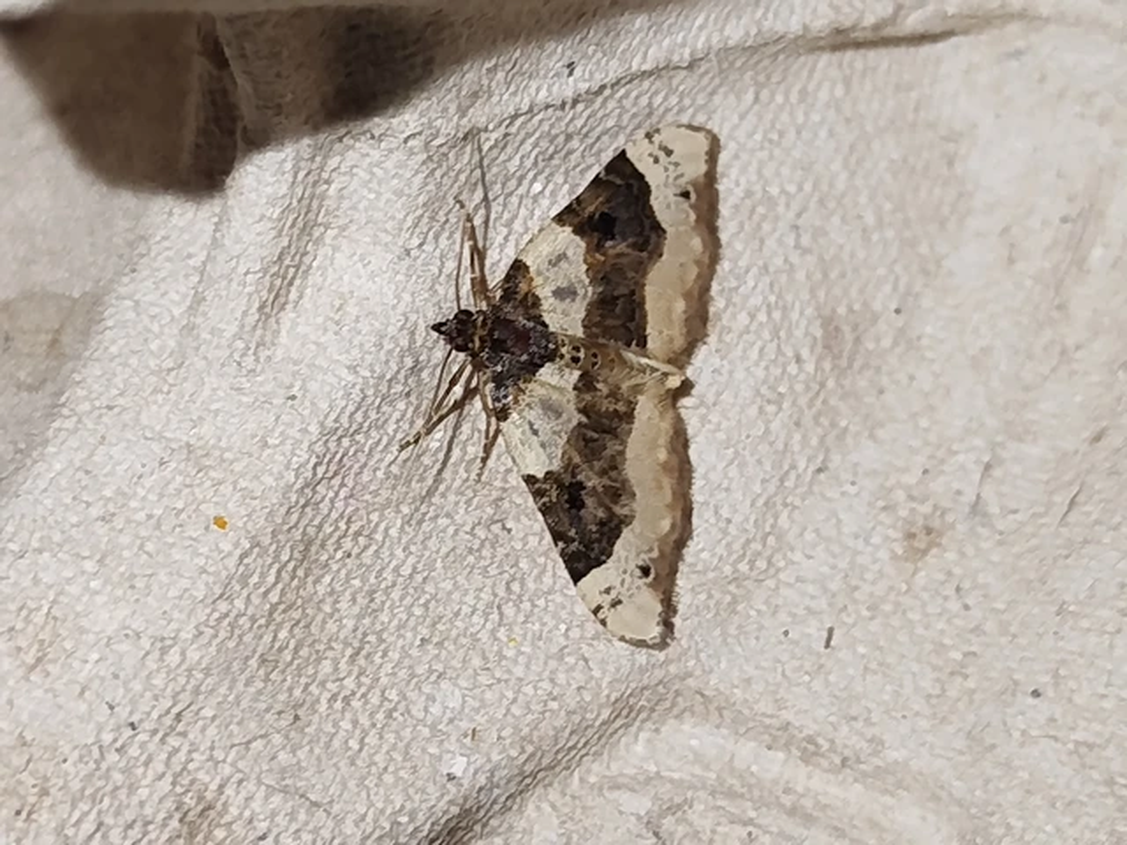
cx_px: 564
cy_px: 422
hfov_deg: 21.1
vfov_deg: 15.9
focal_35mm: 93
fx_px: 3028
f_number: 1.7
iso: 125
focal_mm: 5.31
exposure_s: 1/50
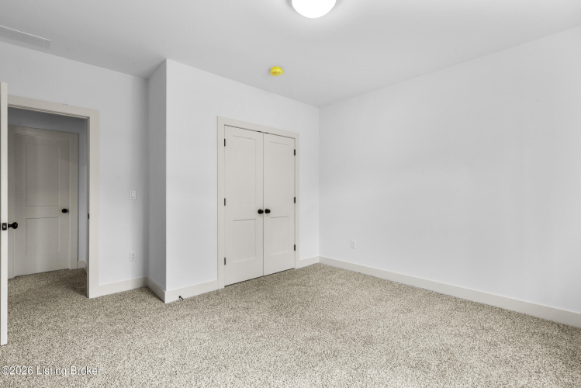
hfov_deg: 96.7
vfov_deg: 73.8
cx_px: 290
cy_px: 194
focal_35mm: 16
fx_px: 258
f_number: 11
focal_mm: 16
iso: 400
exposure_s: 1/3
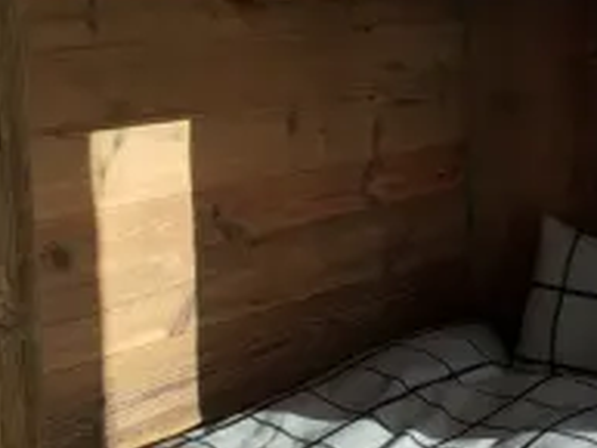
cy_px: 133
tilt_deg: -6.1
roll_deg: +0.8
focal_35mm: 90
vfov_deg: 16.4
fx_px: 1553
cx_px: 612
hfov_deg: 21.0
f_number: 2.2
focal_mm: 4.15
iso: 40
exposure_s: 1/60
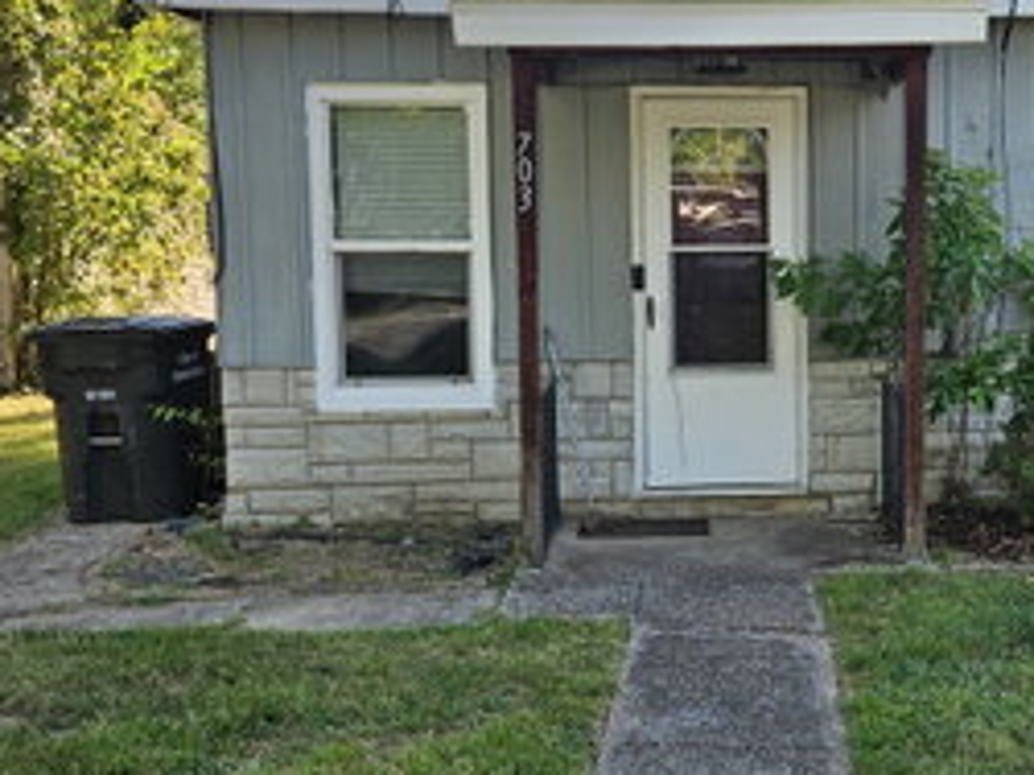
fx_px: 1403
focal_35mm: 47
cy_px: 334
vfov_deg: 30.8
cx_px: 840
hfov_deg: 38.8
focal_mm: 5.4
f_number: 1.8
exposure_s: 1/575
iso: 25
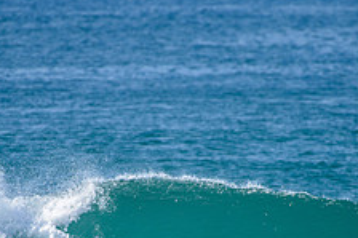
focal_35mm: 1296
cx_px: 161
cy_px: 260
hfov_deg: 1.6
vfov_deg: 1.1
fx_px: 12878
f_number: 5.6
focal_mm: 500
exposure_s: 1/2000
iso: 160
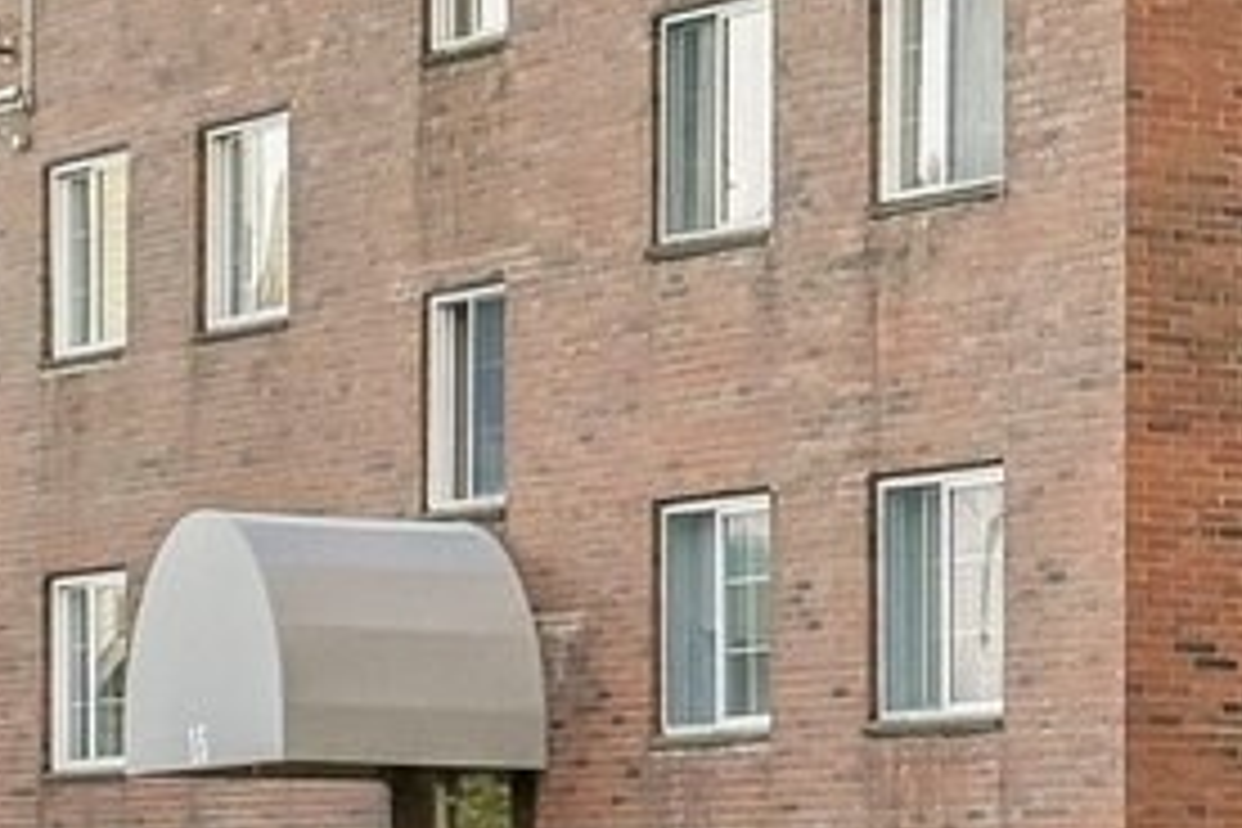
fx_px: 5623
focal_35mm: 163
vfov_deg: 8.4
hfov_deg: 8.6
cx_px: 4500
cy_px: -83
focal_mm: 22
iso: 400
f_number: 8
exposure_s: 1/100
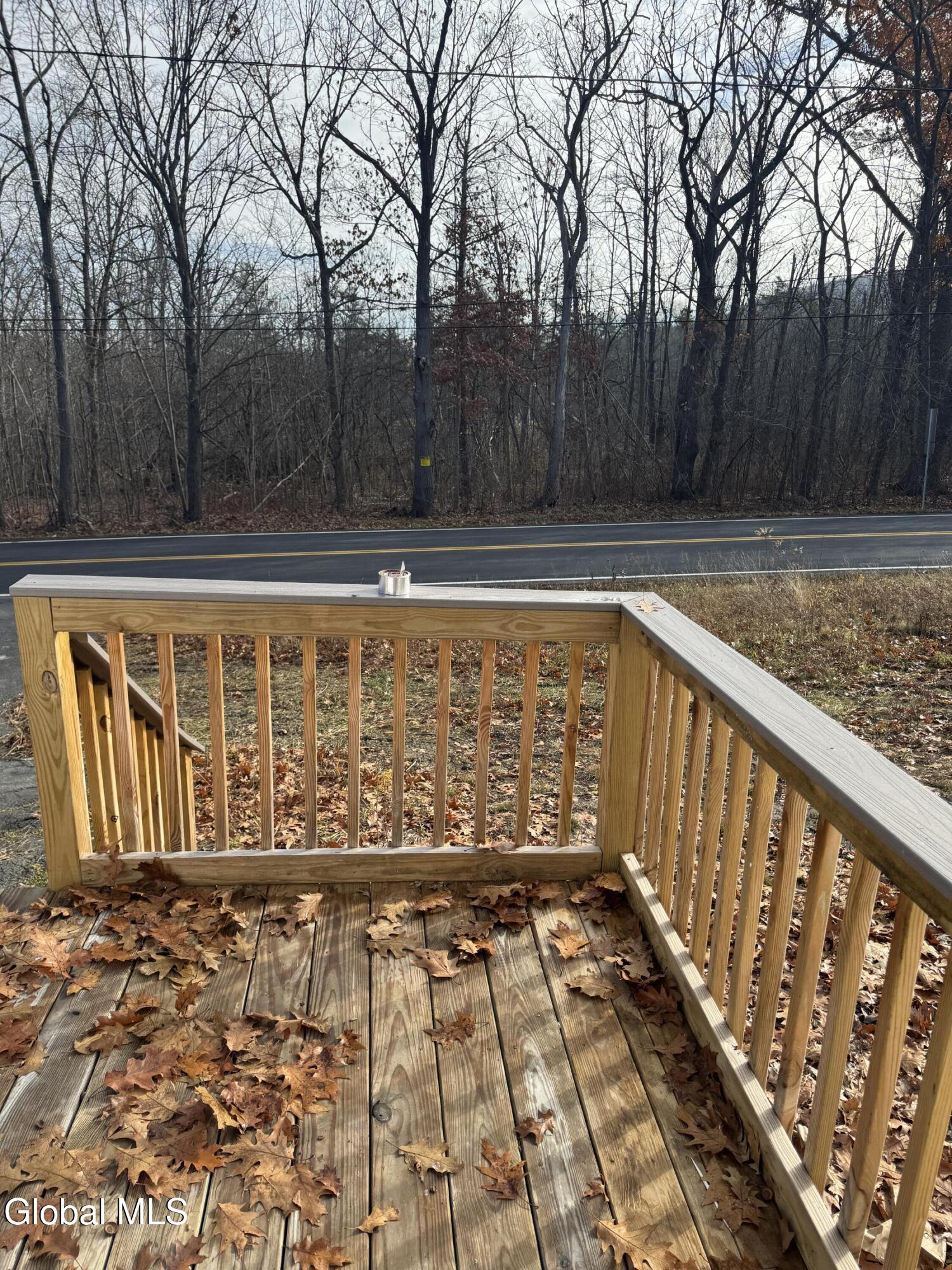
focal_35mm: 24
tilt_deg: -15.8
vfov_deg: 71.6
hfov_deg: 56.8
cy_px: 635
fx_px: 880
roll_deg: -1.7
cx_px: 476
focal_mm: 6.76
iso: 80
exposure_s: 1/1980
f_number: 1.78
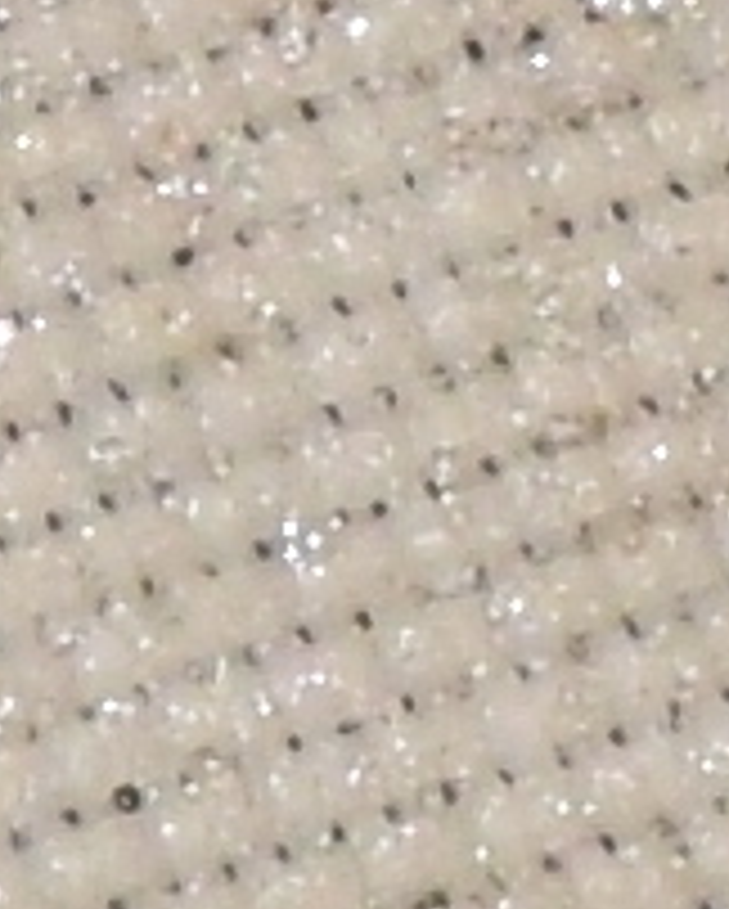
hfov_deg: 1.6
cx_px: 2146
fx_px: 25232
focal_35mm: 937
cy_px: -171
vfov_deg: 2.1
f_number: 14
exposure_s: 1/160
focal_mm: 140
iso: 500
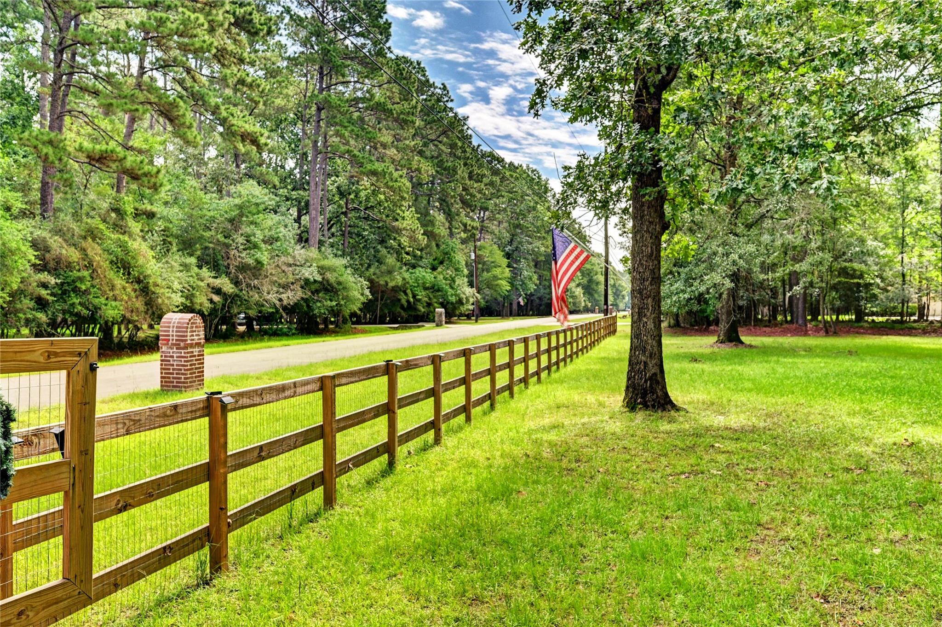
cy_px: 314
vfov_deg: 43.5
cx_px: 471
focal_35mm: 30
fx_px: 784
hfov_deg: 62.0
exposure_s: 1/400
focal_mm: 30
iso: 400
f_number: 8
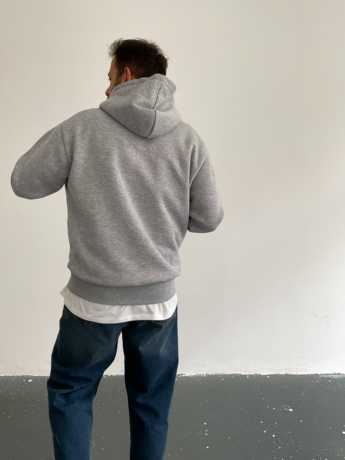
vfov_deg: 61.7
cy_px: 230
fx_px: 385
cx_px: 172
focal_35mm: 29
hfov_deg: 48.2
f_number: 1.8
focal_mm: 3
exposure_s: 1/120
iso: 50
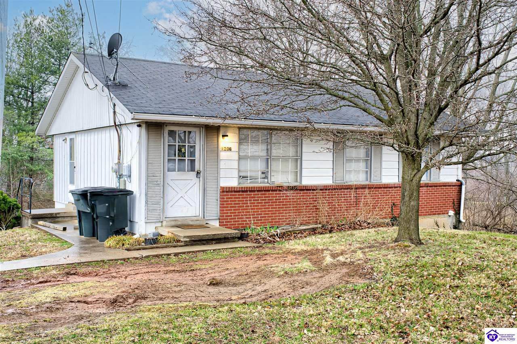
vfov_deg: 35.0
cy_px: 172
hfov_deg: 50.7
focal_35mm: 38
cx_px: 258
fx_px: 545
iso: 100
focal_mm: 38
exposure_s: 1/8
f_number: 11
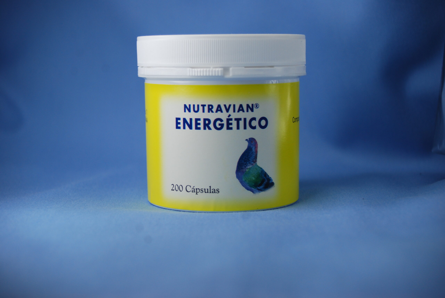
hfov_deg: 27.0
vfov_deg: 18.2
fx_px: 928
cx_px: 222
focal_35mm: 75
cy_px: 149
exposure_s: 1/100
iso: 200
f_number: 5.6
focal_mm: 50
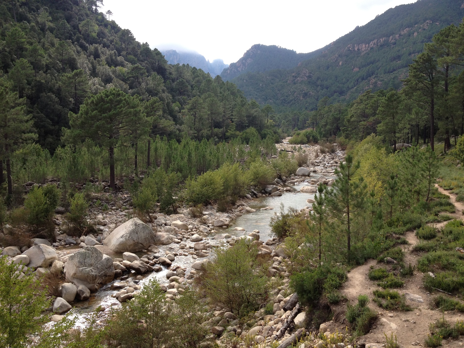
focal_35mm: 35
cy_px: 174
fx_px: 469
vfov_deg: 40.7
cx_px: 232
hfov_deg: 52.6
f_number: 2.4
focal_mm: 4.28
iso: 64
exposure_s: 1/642
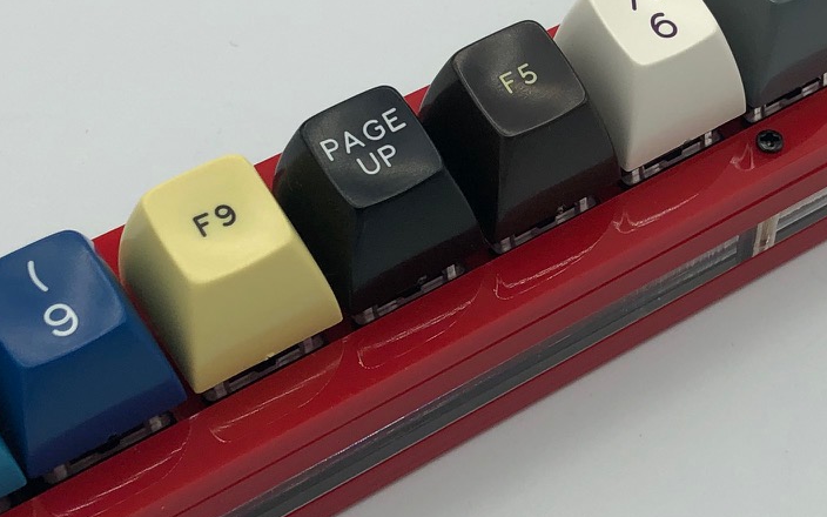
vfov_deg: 15.4
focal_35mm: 85
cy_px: 246
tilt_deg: -52.0
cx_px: 611
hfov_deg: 24.1
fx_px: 1916
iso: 20
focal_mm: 4
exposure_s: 1/842
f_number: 1.8
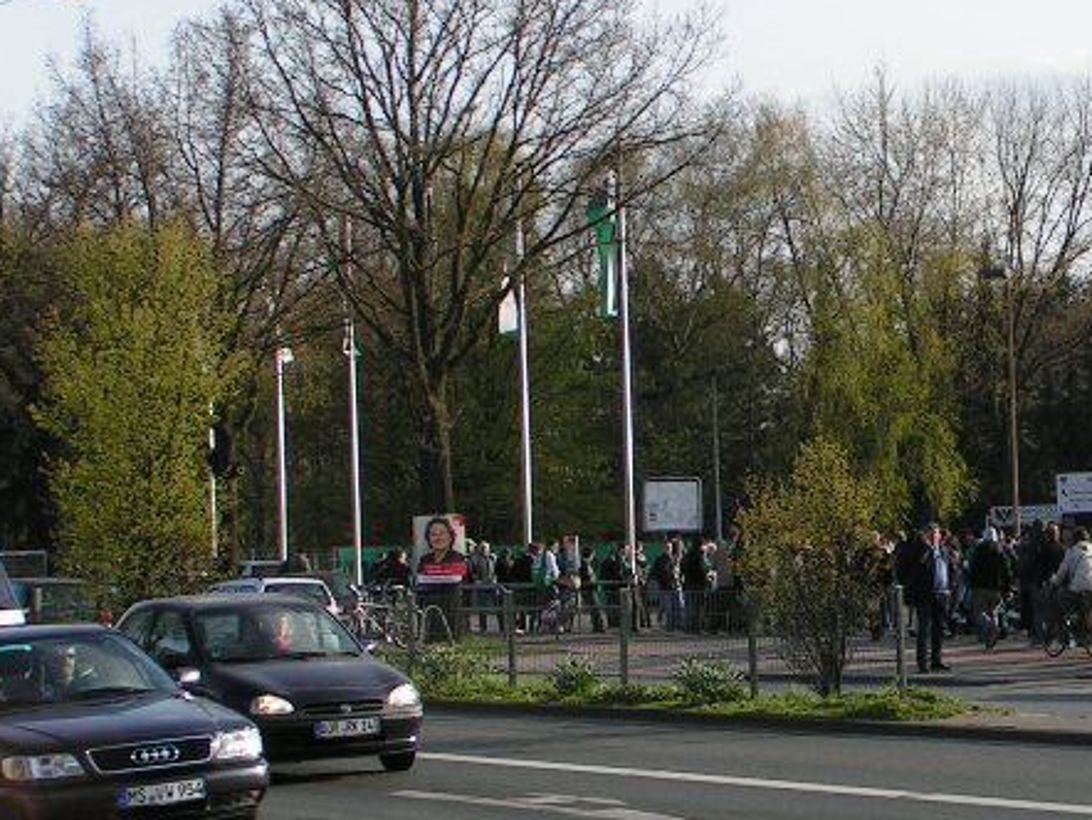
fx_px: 3598
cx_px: 981
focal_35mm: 114
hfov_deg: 17.0
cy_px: 356
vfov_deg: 13.0
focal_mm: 9.7
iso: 50
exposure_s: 1/320
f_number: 5
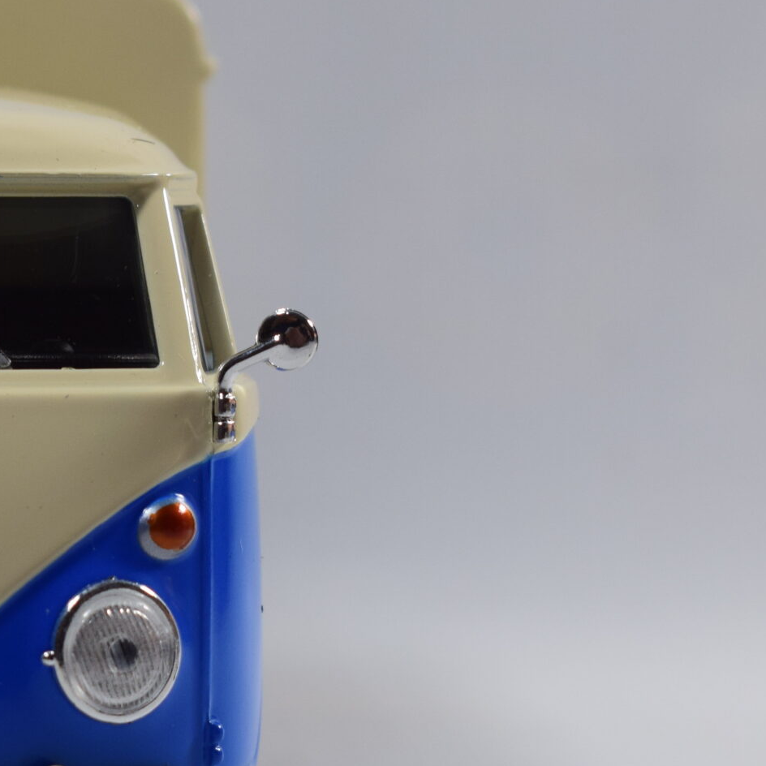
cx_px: -126
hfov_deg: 10.8
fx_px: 3981
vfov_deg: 11.0
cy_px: 461
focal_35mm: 159
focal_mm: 46
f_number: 8
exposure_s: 1/80
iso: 400
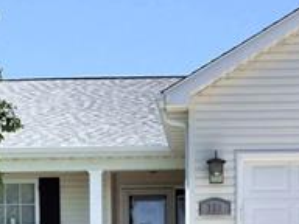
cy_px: 383
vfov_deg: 11.8
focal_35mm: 117
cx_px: 195
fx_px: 1011
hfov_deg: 16.8
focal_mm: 11
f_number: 10
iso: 800
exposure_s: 1/640
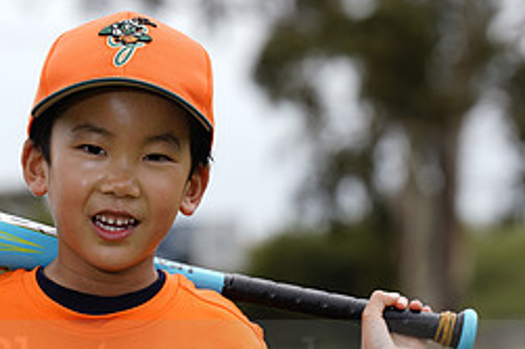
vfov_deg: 4.1
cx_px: 119
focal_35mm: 331
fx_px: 4824
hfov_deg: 6.2
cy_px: 348
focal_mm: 143
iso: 50
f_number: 5.6
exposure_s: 1/250
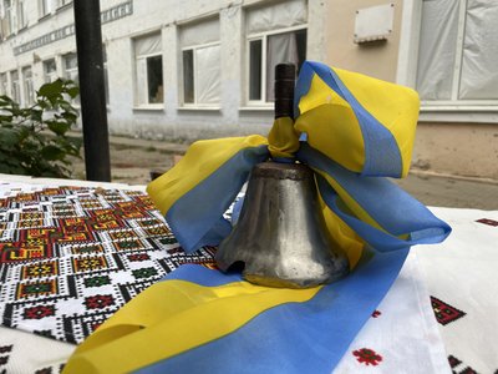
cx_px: 249
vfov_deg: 53.1
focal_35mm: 26
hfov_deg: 67.3
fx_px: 374
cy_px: 187
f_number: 1.6
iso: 32
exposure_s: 1/155
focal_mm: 4.2
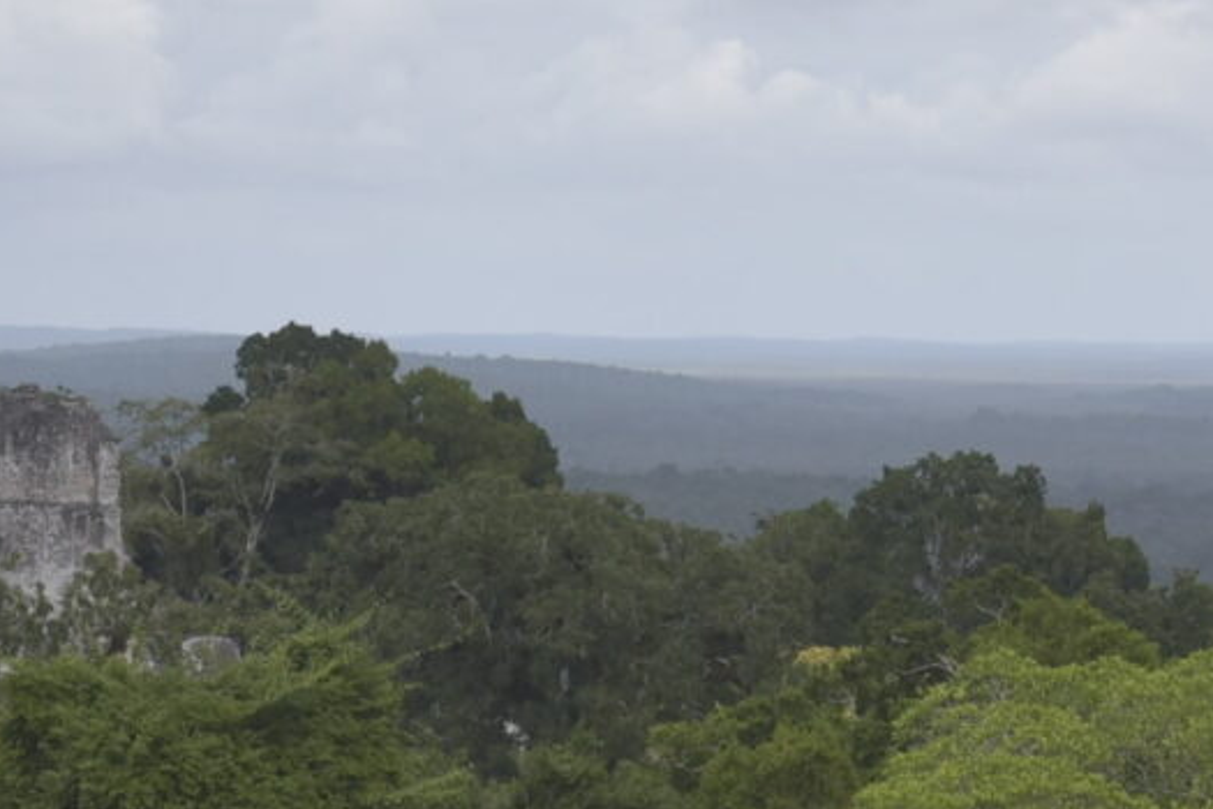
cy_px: 512
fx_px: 8221
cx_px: 756
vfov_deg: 5.6
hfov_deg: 8.4
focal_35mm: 244
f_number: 3.2
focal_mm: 50
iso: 500
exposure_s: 1/4000
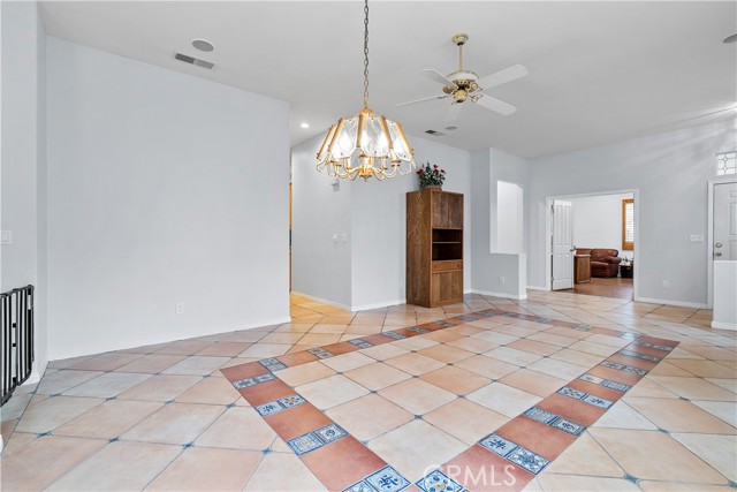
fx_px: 328
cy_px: 246
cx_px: 368
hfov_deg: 96.7
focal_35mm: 16
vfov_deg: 73.8
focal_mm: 16
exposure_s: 1/5
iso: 250
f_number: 6.3
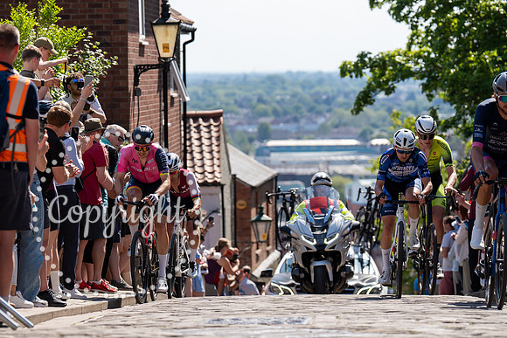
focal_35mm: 173
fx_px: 2444
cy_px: 218
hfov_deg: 11.8
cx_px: 155
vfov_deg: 7.9
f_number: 3.5
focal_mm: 125
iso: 100
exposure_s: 1/1000
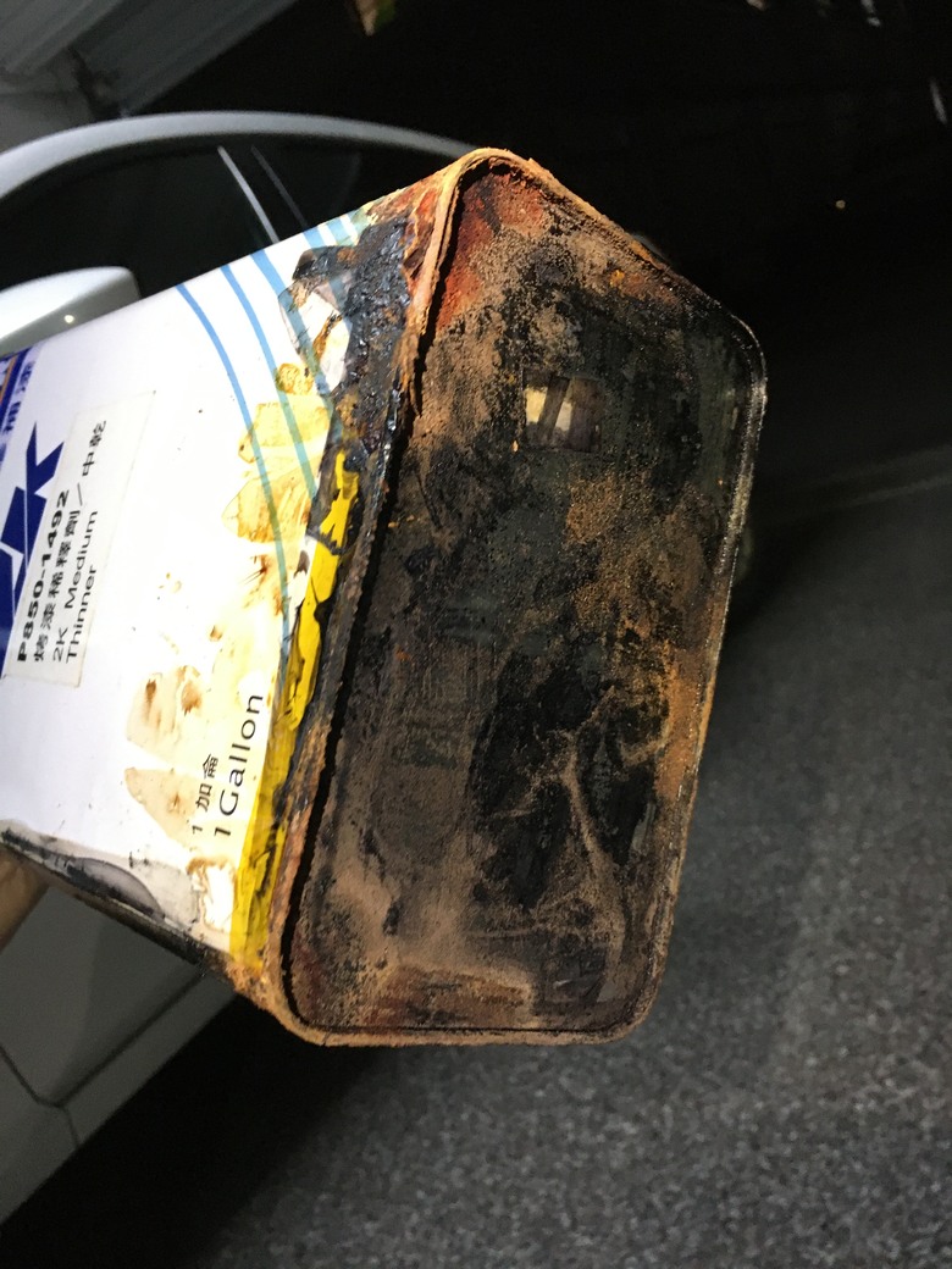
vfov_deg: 61.7
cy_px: 634
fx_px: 1063
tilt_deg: -11.9
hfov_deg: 48.2
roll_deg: +20.0
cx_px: 476
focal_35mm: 29
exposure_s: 1/30
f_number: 2.2
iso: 200
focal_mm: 4.15
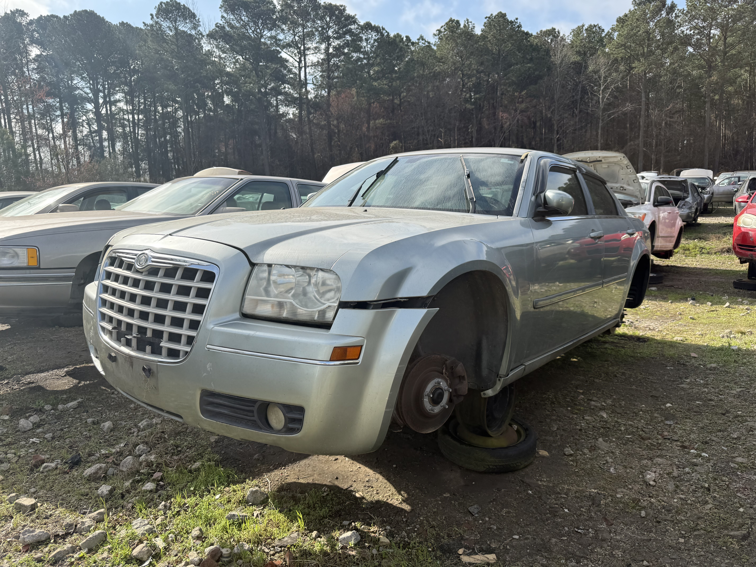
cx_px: 378
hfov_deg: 71.6
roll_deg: +0.8
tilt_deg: -8.0
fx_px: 524
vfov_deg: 56.8
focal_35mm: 24
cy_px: 284
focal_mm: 6.76
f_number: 1.78
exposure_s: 1/2907
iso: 80
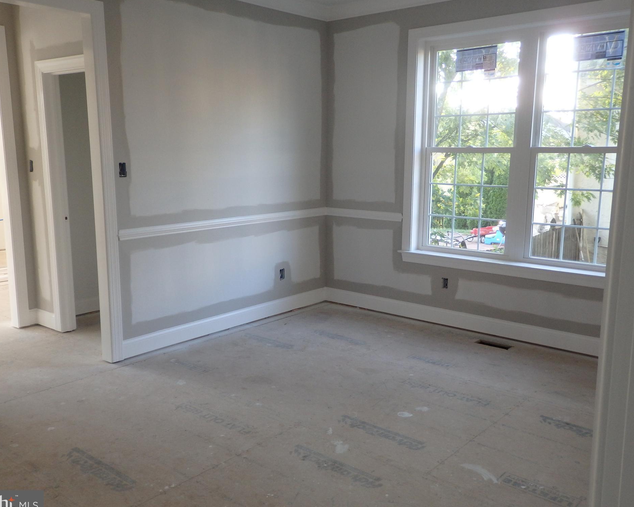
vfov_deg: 45.8
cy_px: 258
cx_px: 305
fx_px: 600
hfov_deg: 55.7
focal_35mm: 32
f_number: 3.3
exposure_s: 1/30
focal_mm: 5.5
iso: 250
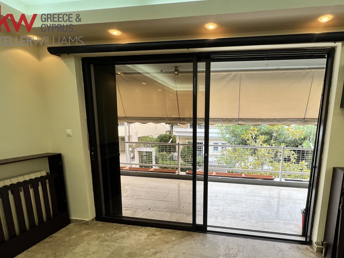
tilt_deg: -10.0
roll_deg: -2.5
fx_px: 179
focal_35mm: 18
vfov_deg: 70.8
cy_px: 156
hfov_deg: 86.6
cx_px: 207
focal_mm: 1.57
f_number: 1.8
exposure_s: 1/100
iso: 32
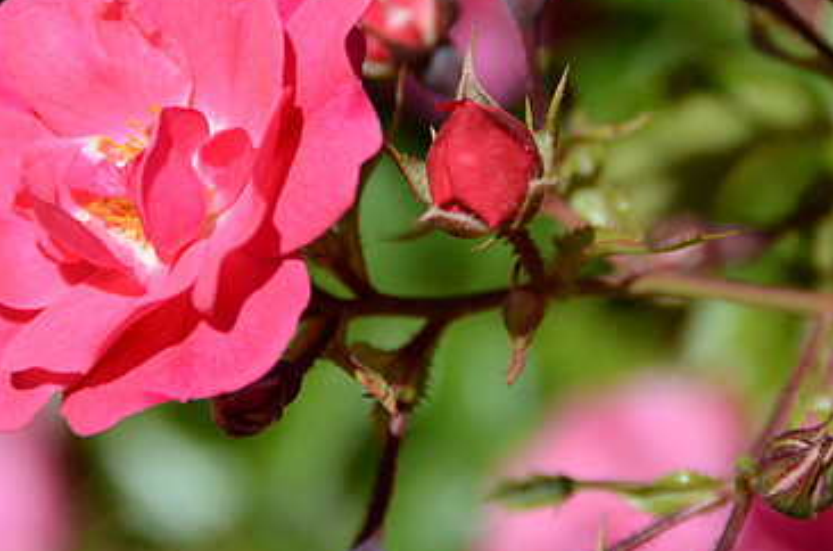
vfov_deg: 3.8
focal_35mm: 357
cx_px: 439
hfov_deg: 5.8
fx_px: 8239
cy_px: 148
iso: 400
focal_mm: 150
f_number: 6.3
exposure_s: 1/2500
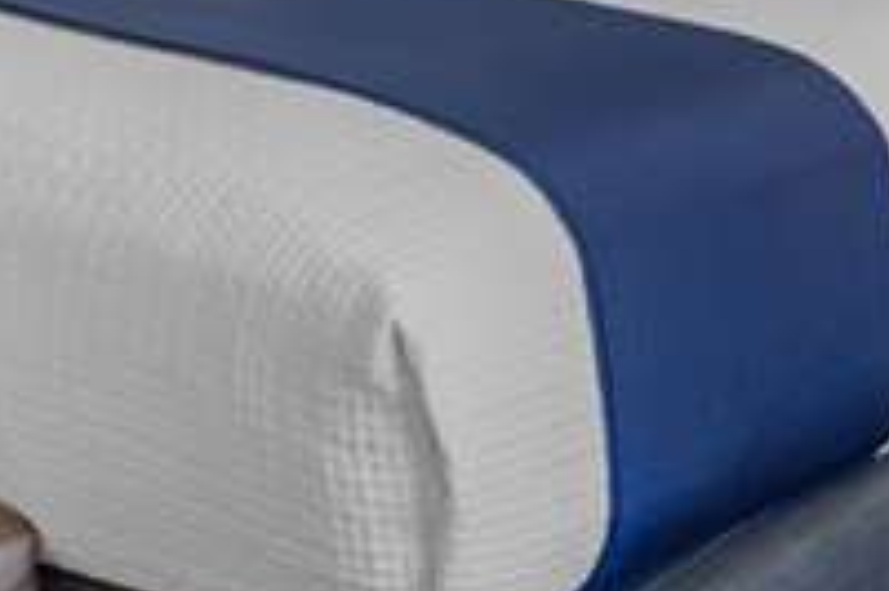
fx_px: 2270
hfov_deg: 21.7
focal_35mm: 92
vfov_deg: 13.6
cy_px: -409
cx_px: 122
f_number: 10
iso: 400
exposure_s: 1/1.25
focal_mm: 18
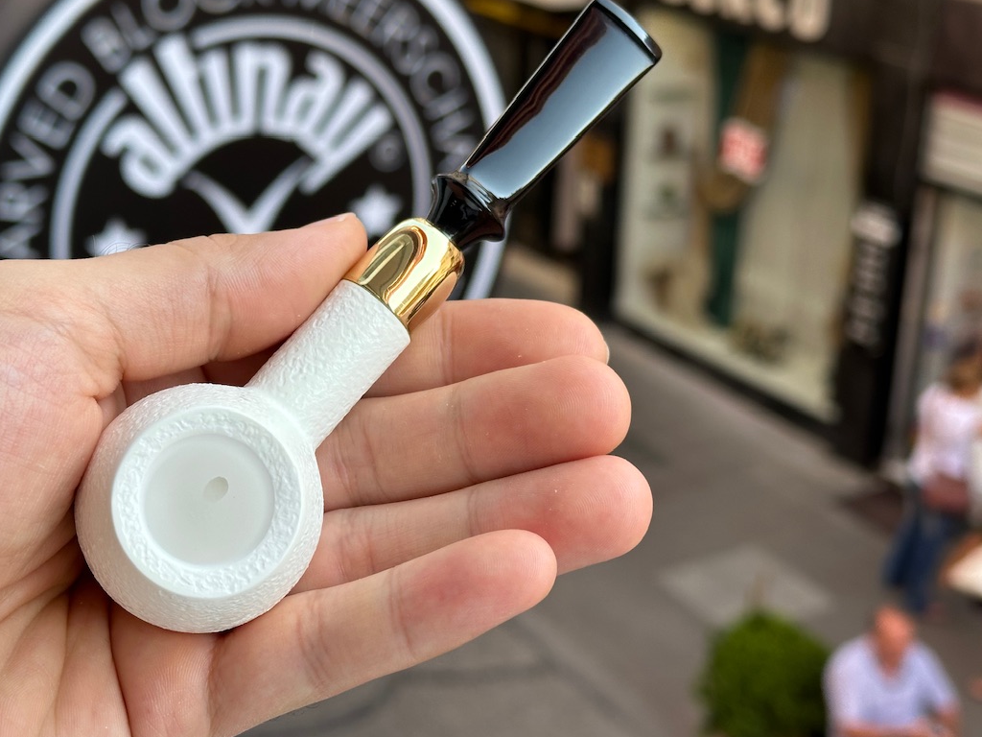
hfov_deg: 32.1
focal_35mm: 60
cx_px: 376
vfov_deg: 24.4
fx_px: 1702
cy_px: 329
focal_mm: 6.86
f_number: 1.78
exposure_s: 1/521
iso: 64
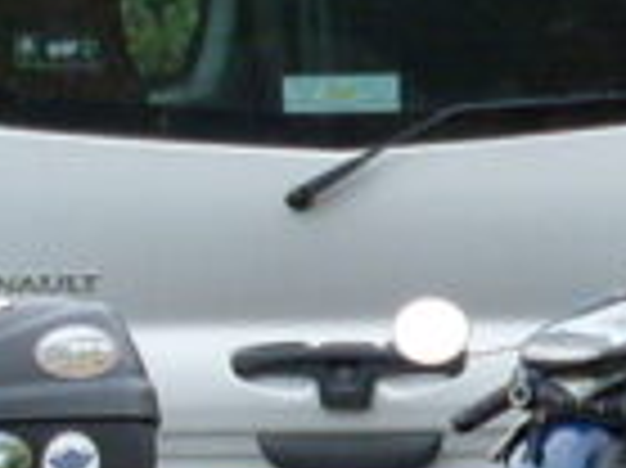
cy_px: 387
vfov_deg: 5.3
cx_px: 1293
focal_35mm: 280
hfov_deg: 6.8
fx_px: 5059
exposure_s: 1/250
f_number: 2.8
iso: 80
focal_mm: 6.3
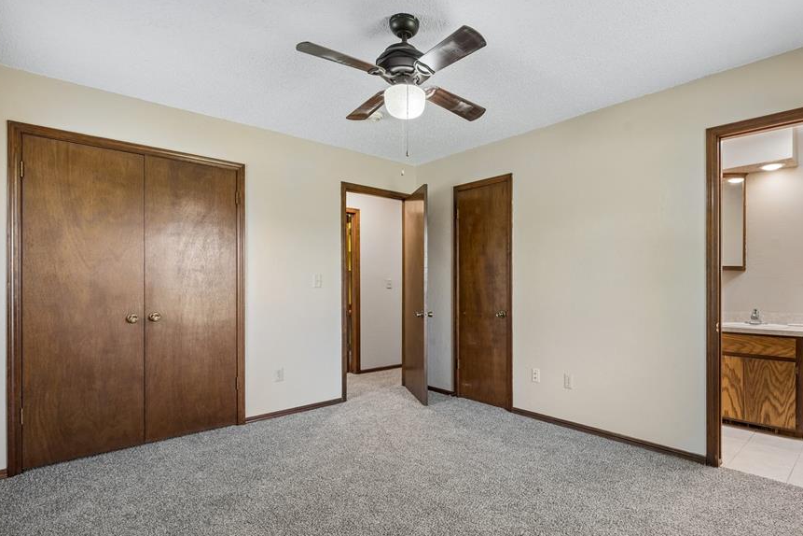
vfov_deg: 64.4
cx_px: 450
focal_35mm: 19
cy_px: 292
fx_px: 424
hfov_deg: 86.5
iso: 200
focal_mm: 16
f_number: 8
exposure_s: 1/30
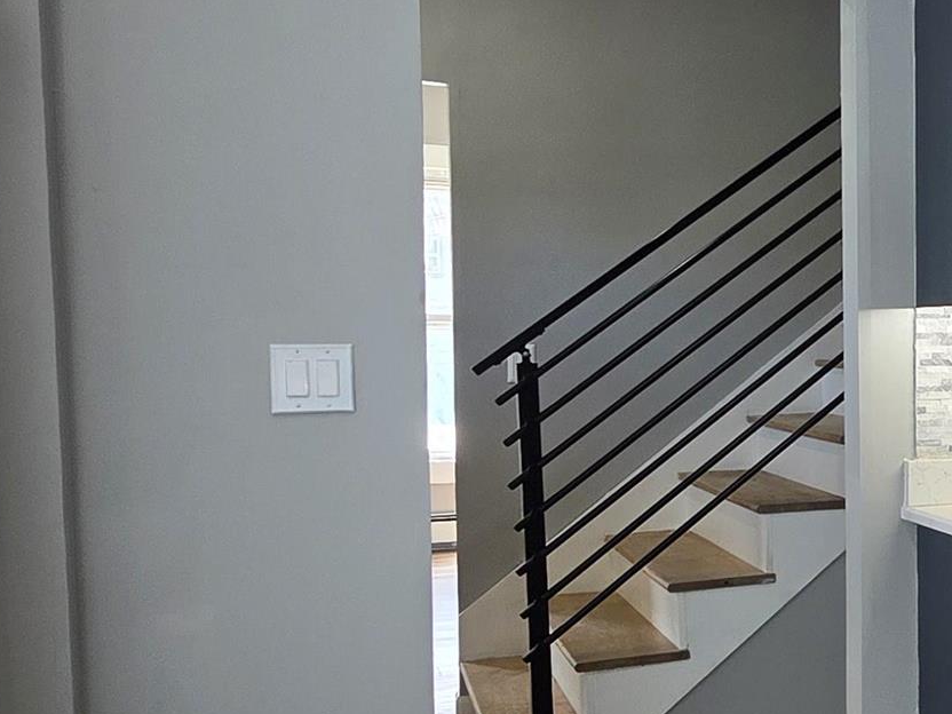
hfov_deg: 31.5
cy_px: 399
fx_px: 1320
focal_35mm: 48
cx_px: 1209
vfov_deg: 30.2
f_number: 1.9
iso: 80
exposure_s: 1/120
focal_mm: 2.2
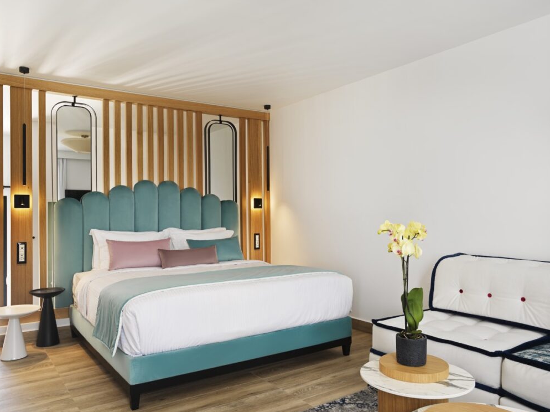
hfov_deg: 54.0
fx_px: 540
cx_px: 277
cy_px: 207
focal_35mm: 34
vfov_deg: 41.7
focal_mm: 42
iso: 100
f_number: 11
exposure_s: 1/3.33
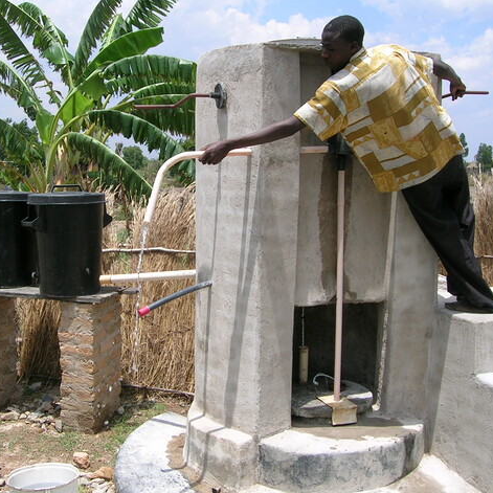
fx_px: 677
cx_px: 189
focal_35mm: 42
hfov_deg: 39.8
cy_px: 250
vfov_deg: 40.0
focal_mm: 5.4
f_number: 4.8
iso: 50
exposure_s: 1/365
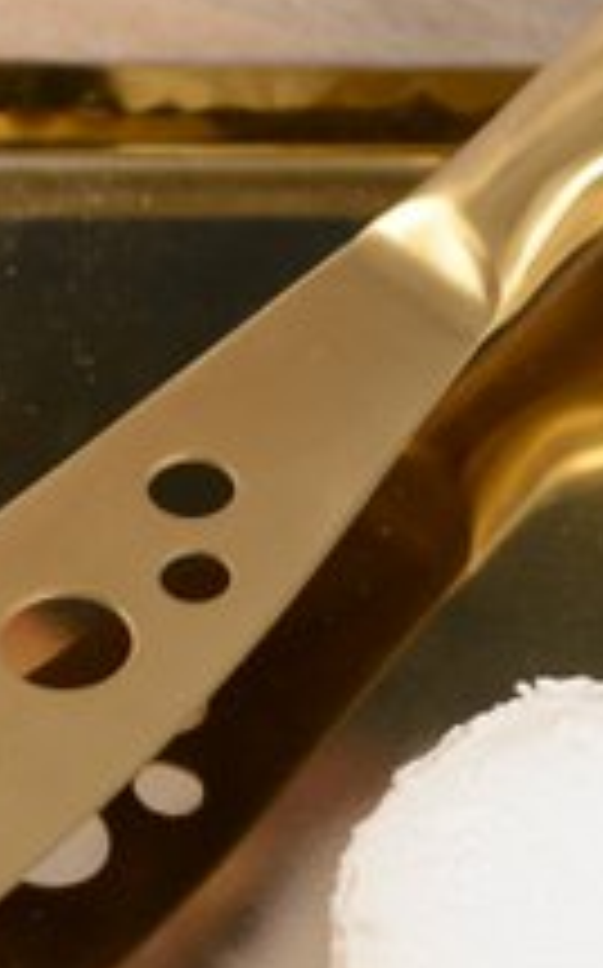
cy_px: 486
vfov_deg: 7.9
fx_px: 7008
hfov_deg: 4.9
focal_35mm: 266
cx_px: 1138
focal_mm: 70
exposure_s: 1/200
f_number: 4.5
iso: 100
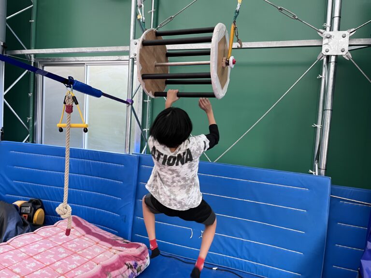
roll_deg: -2.7
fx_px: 279
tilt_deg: -4.5
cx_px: 186
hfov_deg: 67.3
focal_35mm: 26
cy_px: 139
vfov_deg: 53.1
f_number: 1.6
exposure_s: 1/84
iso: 125
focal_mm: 5.1
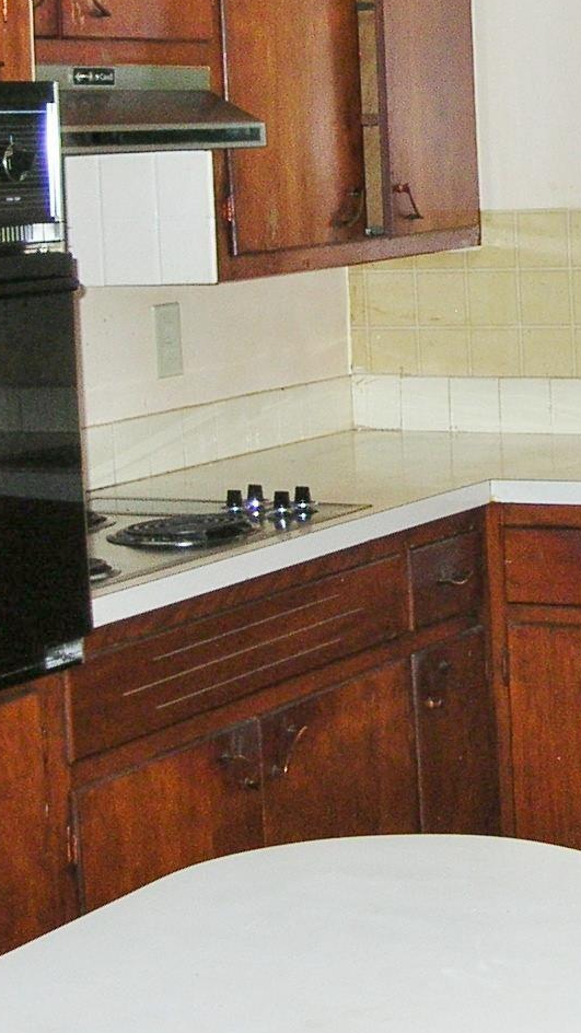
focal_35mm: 95
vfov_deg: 22.3
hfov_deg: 12.3
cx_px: 804
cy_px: 329
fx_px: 2602
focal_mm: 6
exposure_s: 1/60.1
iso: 69
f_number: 2.7
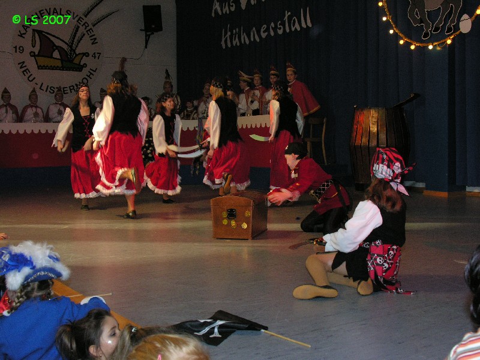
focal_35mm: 46
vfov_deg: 31.5
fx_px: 638
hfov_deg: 41.2
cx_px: 240
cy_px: 180
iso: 200
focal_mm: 11.8
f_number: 4.2
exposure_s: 1/60.1
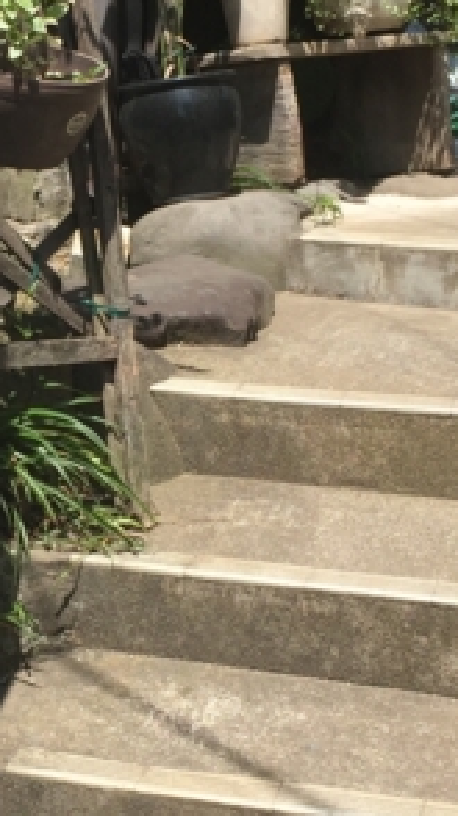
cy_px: 394
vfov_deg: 24.7
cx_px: 6
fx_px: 1860
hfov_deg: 13.8
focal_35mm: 86
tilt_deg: -11.8
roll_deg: +0.9
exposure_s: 1/1163
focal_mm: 4.15
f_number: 2.2
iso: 32
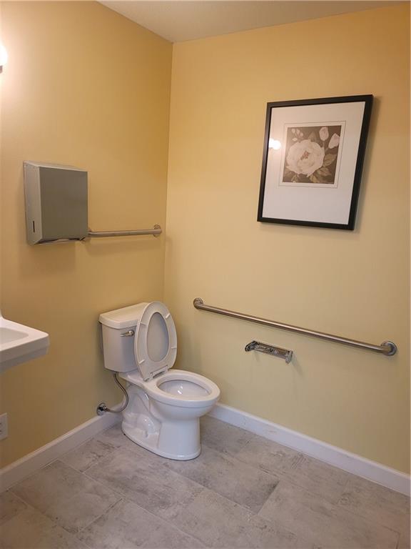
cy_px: 274
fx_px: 396
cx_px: 206
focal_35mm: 25
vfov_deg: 69.4
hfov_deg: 54.9
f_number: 1.8
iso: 200
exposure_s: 1/120
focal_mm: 7
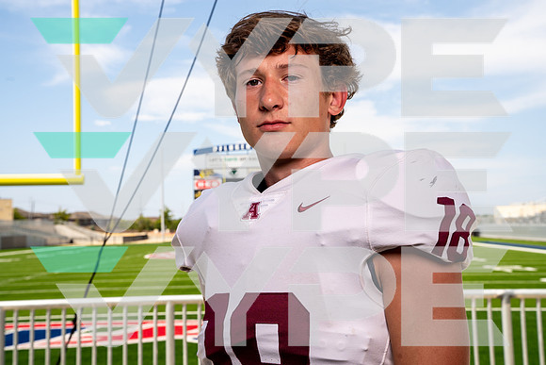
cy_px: 182
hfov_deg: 37.5
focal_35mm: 53
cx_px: 273
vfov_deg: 25.5
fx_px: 804
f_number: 10
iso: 100
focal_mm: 53
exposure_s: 1/125
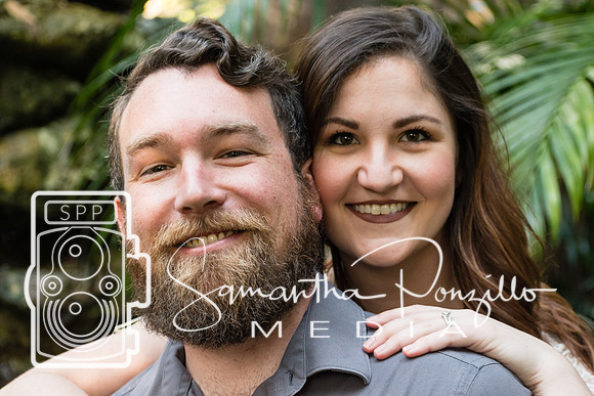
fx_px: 1733
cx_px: 297
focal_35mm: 105
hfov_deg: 19.5
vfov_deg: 13.0
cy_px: 198
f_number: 4.5
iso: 800
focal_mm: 70
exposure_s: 1/160
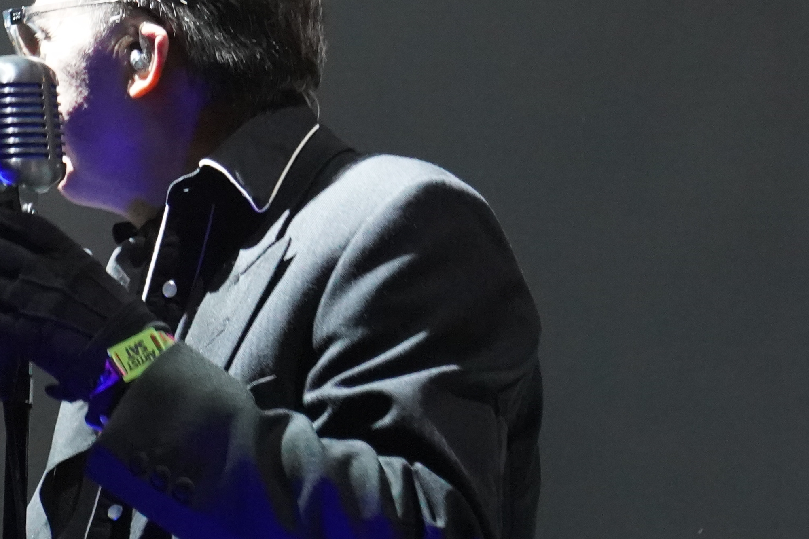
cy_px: 216
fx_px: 6741
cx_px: 26
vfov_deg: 4.6
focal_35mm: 300
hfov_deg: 6.8
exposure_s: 1/160
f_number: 4
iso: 8000
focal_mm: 100
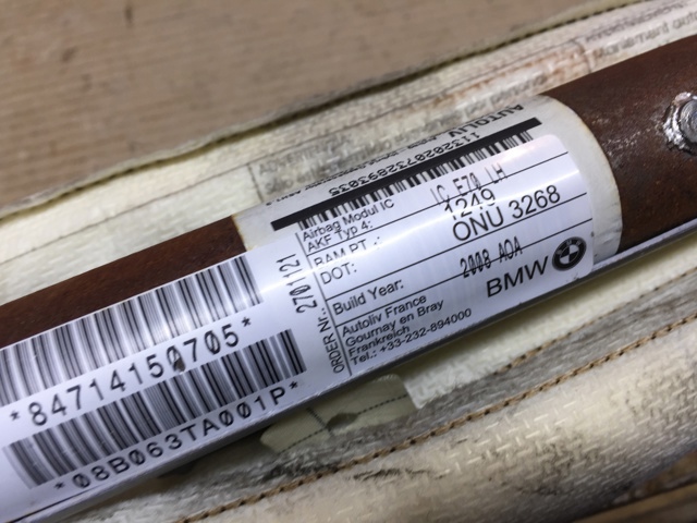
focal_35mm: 29
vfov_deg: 48.2
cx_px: 348
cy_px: 262
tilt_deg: -58.7
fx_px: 584
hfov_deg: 61.7
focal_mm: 4.15
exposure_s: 1/50
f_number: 2.2
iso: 40
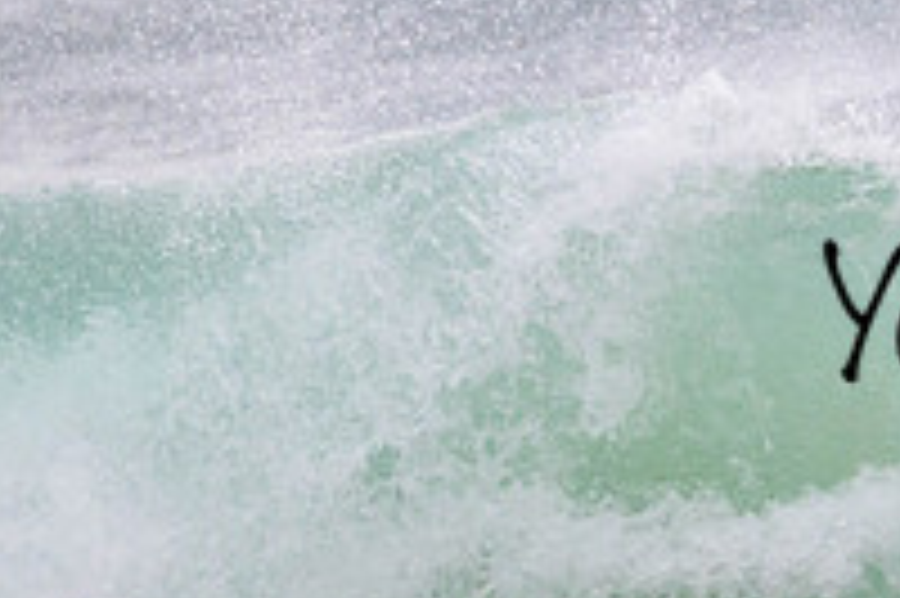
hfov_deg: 0.9
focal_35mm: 2321
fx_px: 57976
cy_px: 272
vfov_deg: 0.6
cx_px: 1287
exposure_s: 1/2000
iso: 1600
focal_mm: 800
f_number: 11
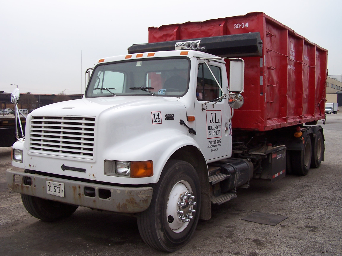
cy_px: 128
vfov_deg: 37.7
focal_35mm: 38
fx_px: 375
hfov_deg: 49.0
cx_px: 171
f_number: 4
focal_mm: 6.3
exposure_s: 1/500
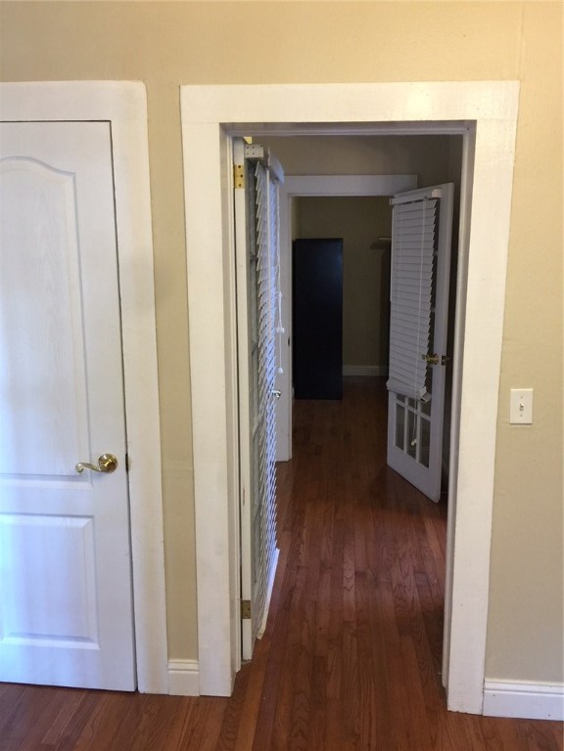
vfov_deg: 61.7
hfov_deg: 48.2
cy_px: 376
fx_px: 630
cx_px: 282
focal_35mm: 29
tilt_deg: -9.4
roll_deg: +0.7
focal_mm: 4.15
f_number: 2.2
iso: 64
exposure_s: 1/15
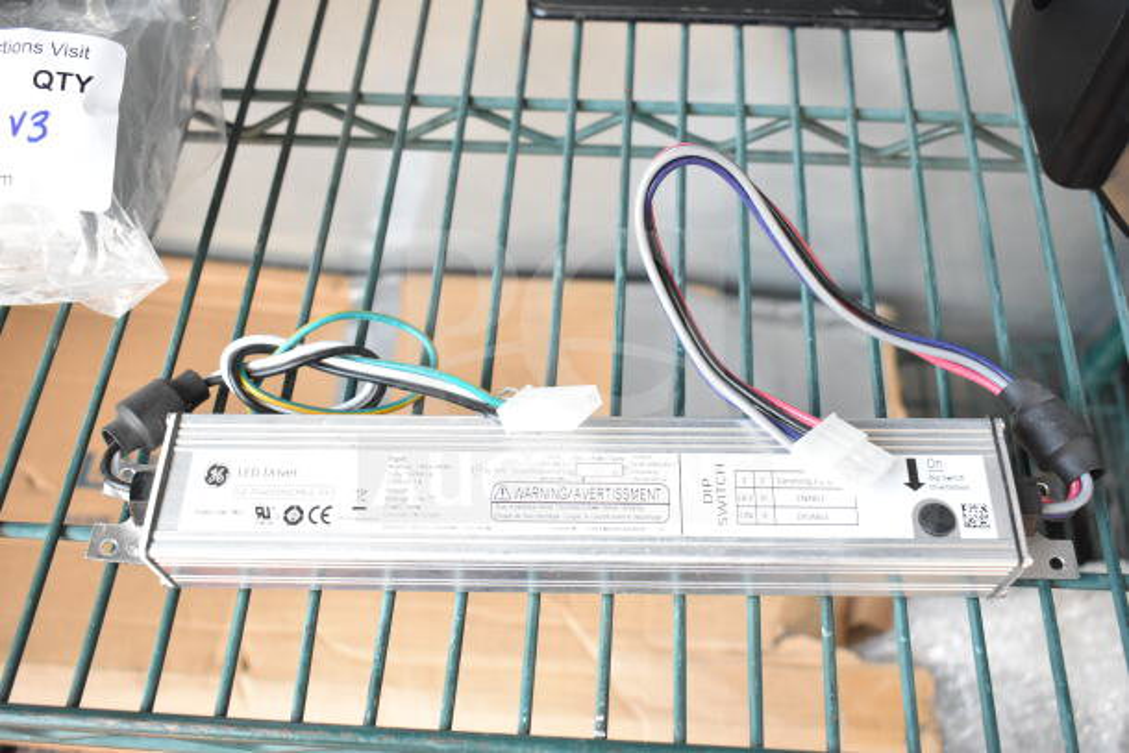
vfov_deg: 38.4
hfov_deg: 55.1
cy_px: 376
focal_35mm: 34
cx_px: 564
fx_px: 1082
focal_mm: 23
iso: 1600
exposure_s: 1/100
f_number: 5
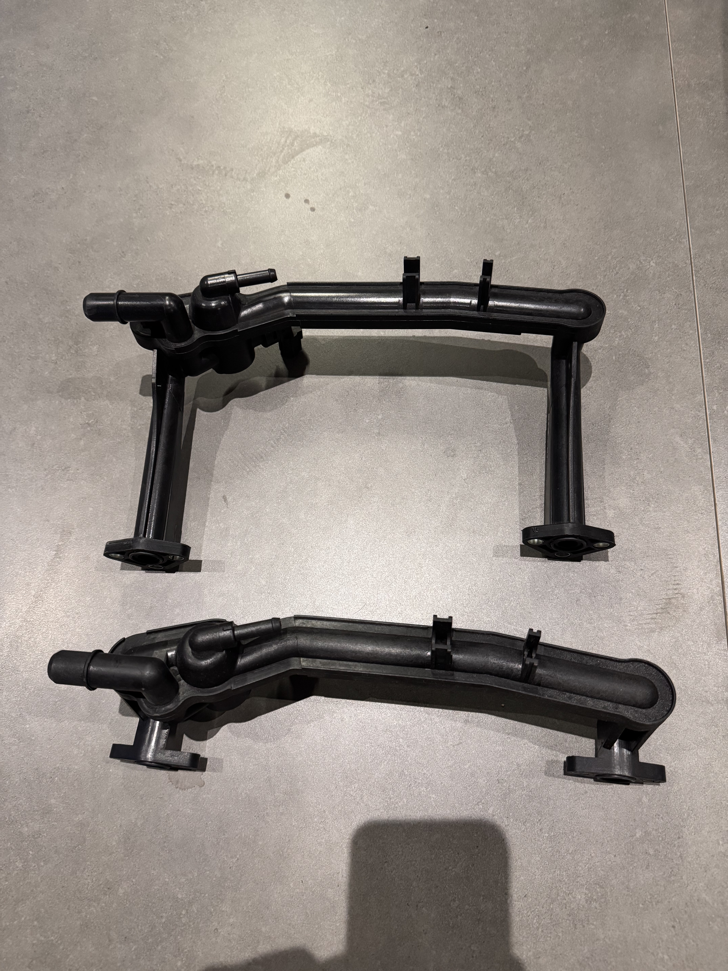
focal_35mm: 24
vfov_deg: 71.6
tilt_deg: -70.1
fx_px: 673
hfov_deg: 56.8
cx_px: 364
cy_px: 486
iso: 640
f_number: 1.78
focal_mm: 6.76
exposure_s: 1/50
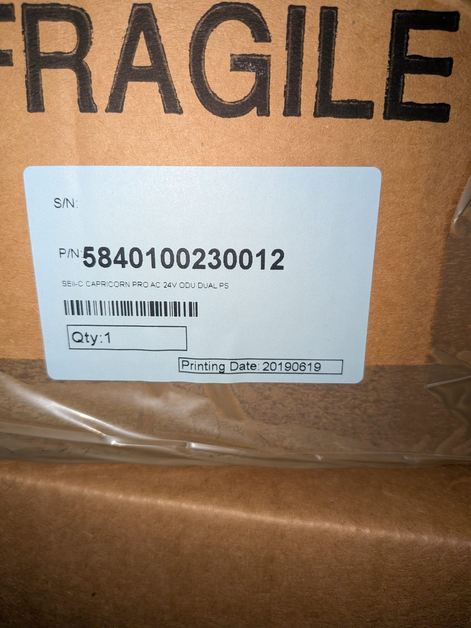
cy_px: 314
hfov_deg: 56.8
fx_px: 435
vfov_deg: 71.6
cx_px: 236
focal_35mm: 24
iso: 53
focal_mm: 4.53
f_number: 1.7
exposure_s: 1/120
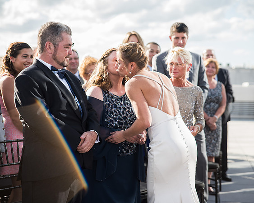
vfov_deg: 19.3
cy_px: 102
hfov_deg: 24.0
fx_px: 597
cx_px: 133
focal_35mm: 79
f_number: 2.8
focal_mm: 70
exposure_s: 1/640
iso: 125
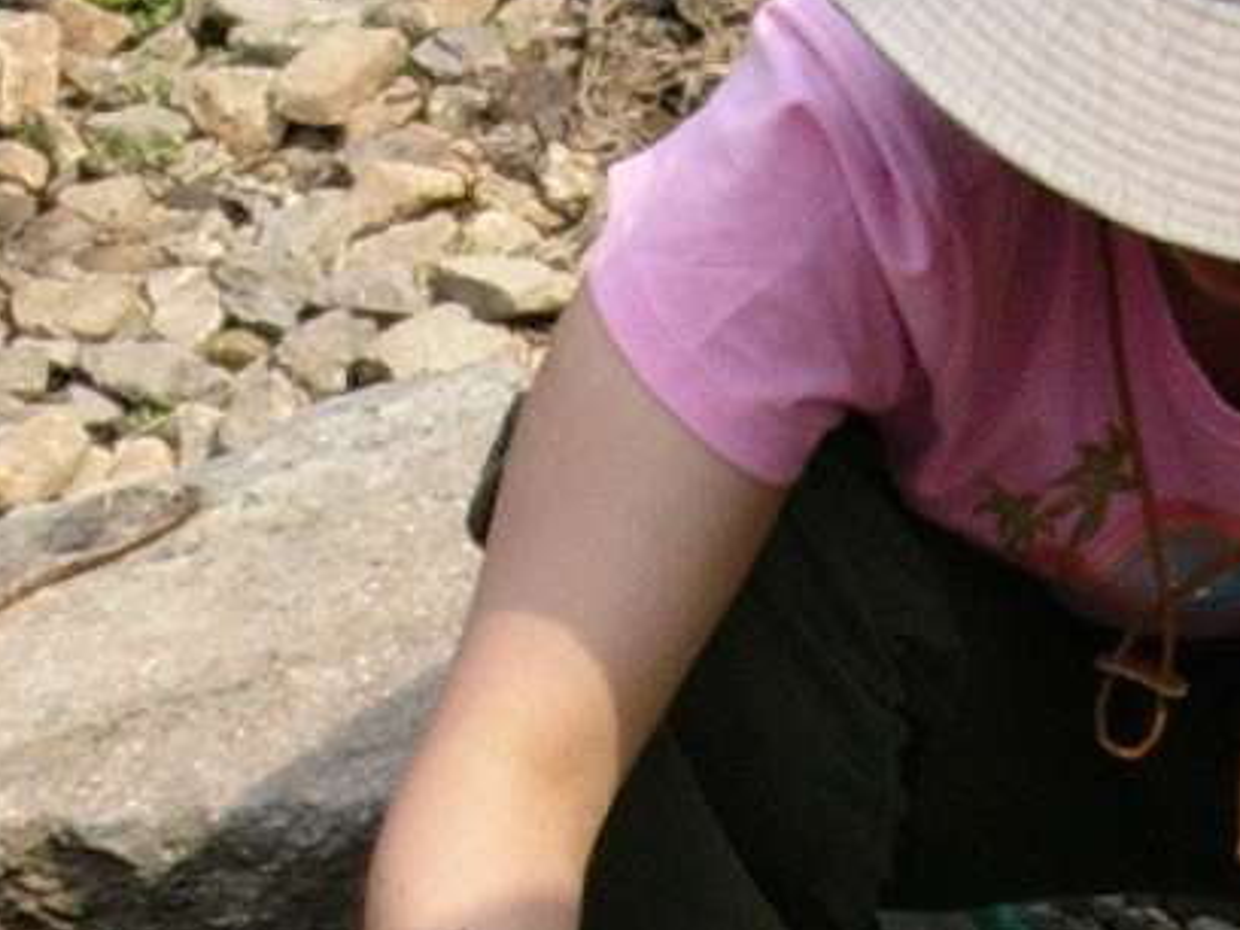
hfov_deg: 13.6
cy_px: 1073
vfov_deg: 10.1
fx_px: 5194
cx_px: 802
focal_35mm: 145
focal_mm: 5.6
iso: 70
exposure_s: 1/256
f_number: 5.4
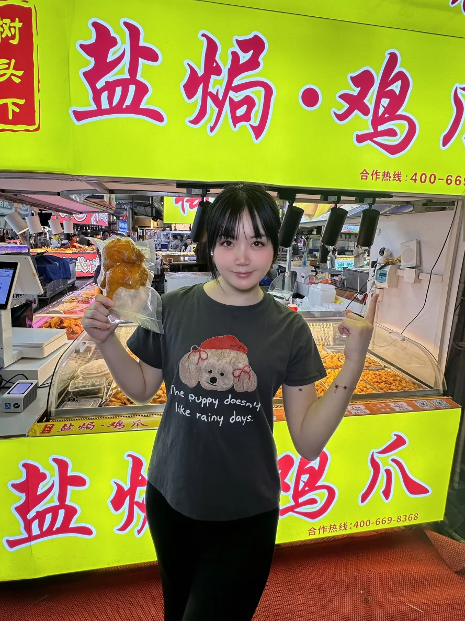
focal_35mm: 17
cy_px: 279
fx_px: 305
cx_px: 220
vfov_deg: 90.7
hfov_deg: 74.7
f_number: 2.2
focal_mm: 2.22
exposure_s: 1/100
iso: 80
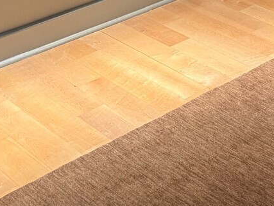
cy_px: -139
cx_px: 373
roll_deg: -1.2
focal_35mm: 90
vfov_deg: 14.8
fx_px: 712
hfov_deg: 19.7
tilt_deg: -14.1
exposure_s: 1/60
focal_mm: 6.76
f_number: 1.78
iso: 250
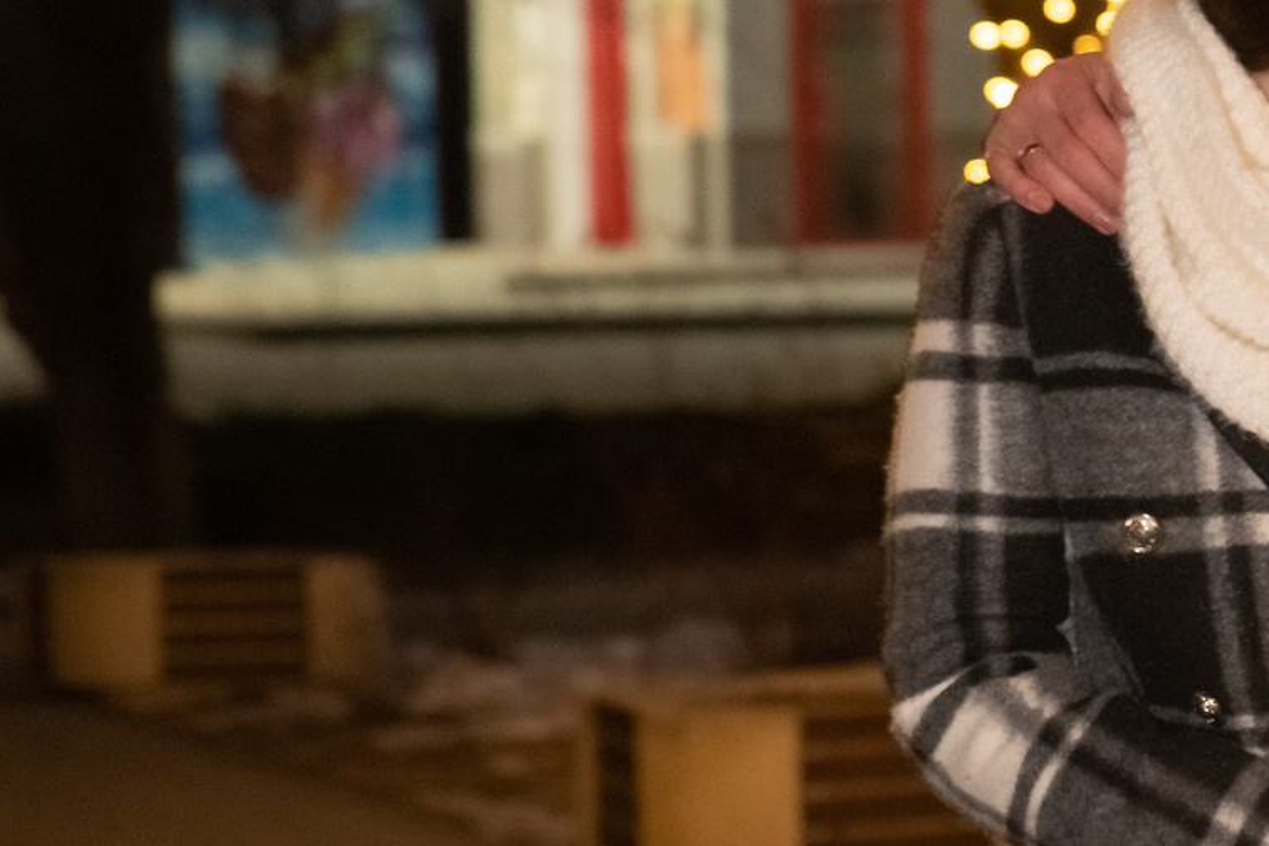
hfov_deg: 9.2
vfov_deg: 6.2
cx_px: 1554
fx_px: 7754
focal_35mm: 220
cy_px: 493
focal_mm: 65
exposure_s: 1/160
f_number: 4
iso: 1000
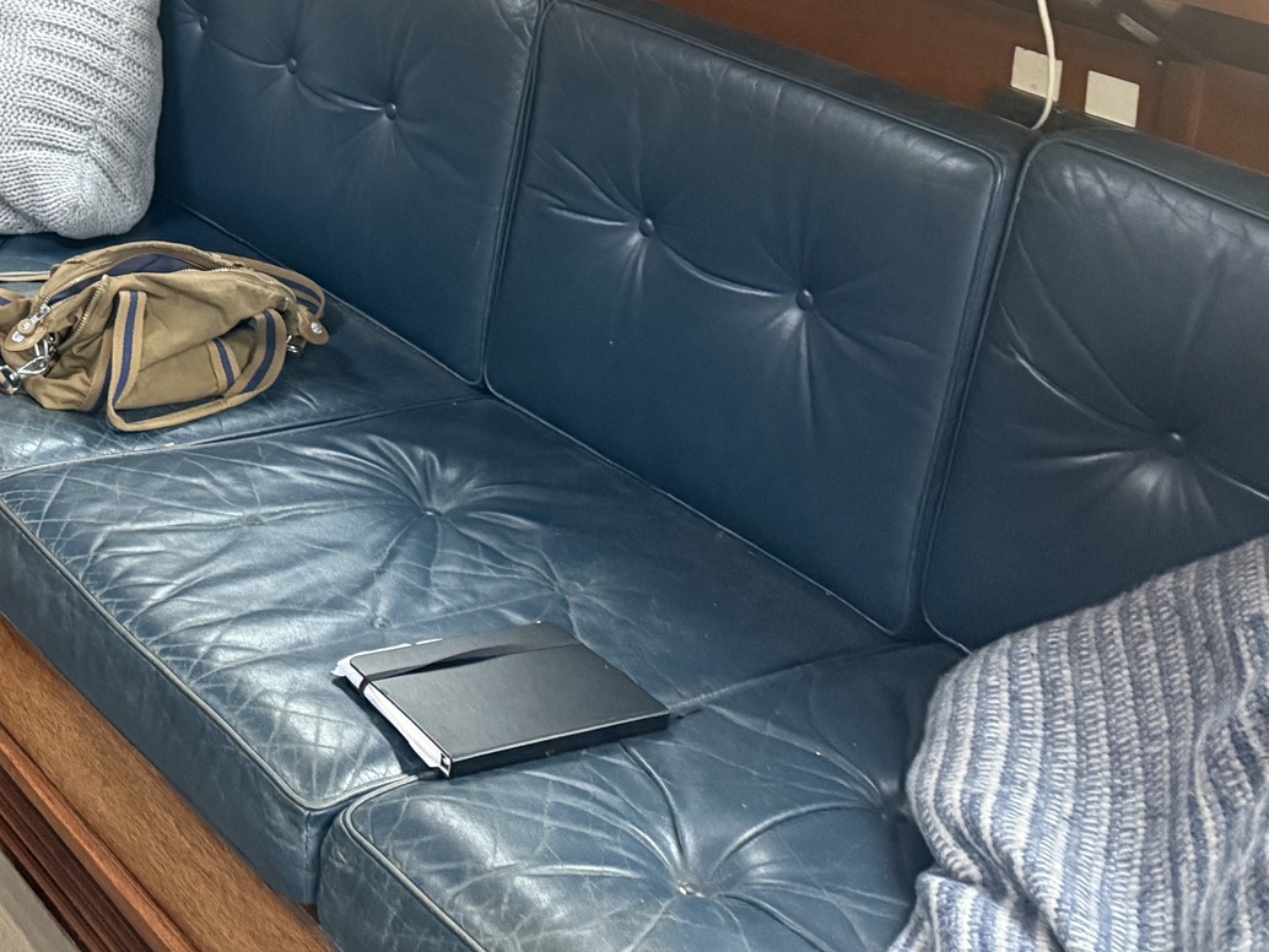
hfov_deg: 29.9
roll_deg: -2.3
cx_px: -124
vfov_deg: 23.1
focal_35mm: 58
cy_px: -188
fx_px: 2127
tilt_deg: -11.2
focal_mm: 6.76
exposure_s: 1/60
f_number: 1.78
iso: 800
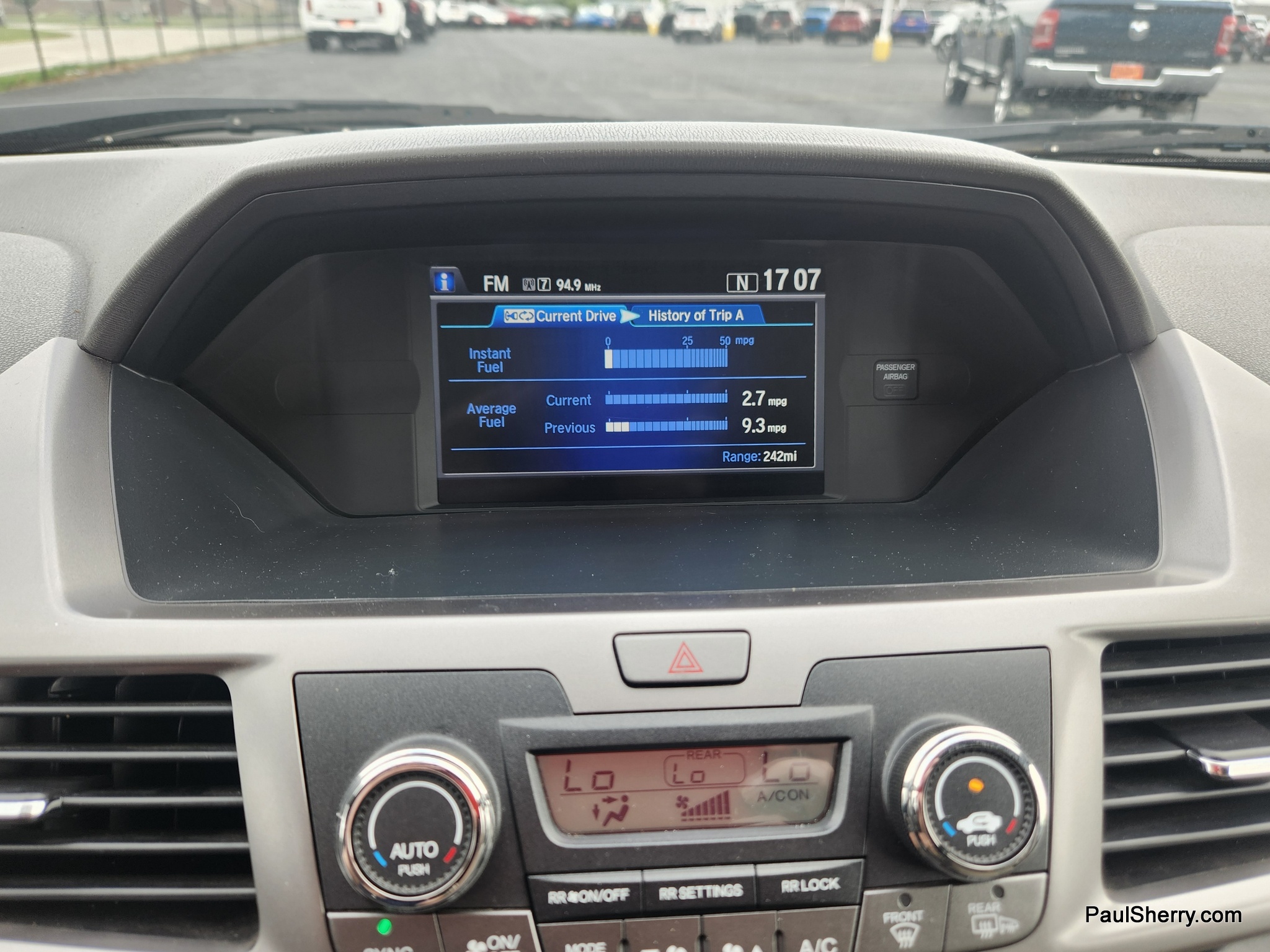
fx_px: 844
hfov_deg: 73.9
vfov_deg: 58.9
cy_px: 476
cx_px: 635
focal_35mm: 23
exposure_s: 1/120
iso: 32
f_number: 1.8
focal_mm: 5.4
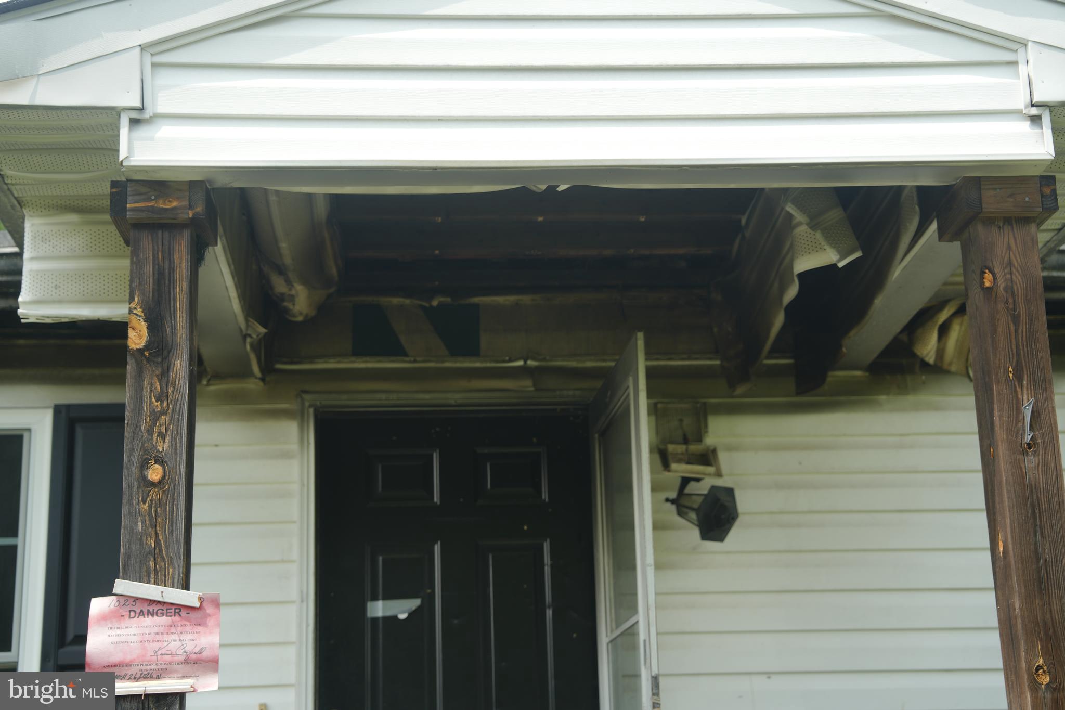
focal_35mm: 63
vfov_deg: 21.6
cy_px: 355
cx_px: 532
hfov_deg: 31.9
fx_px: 1863
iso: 100
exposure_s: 1/125
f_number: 2.8
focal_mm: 63
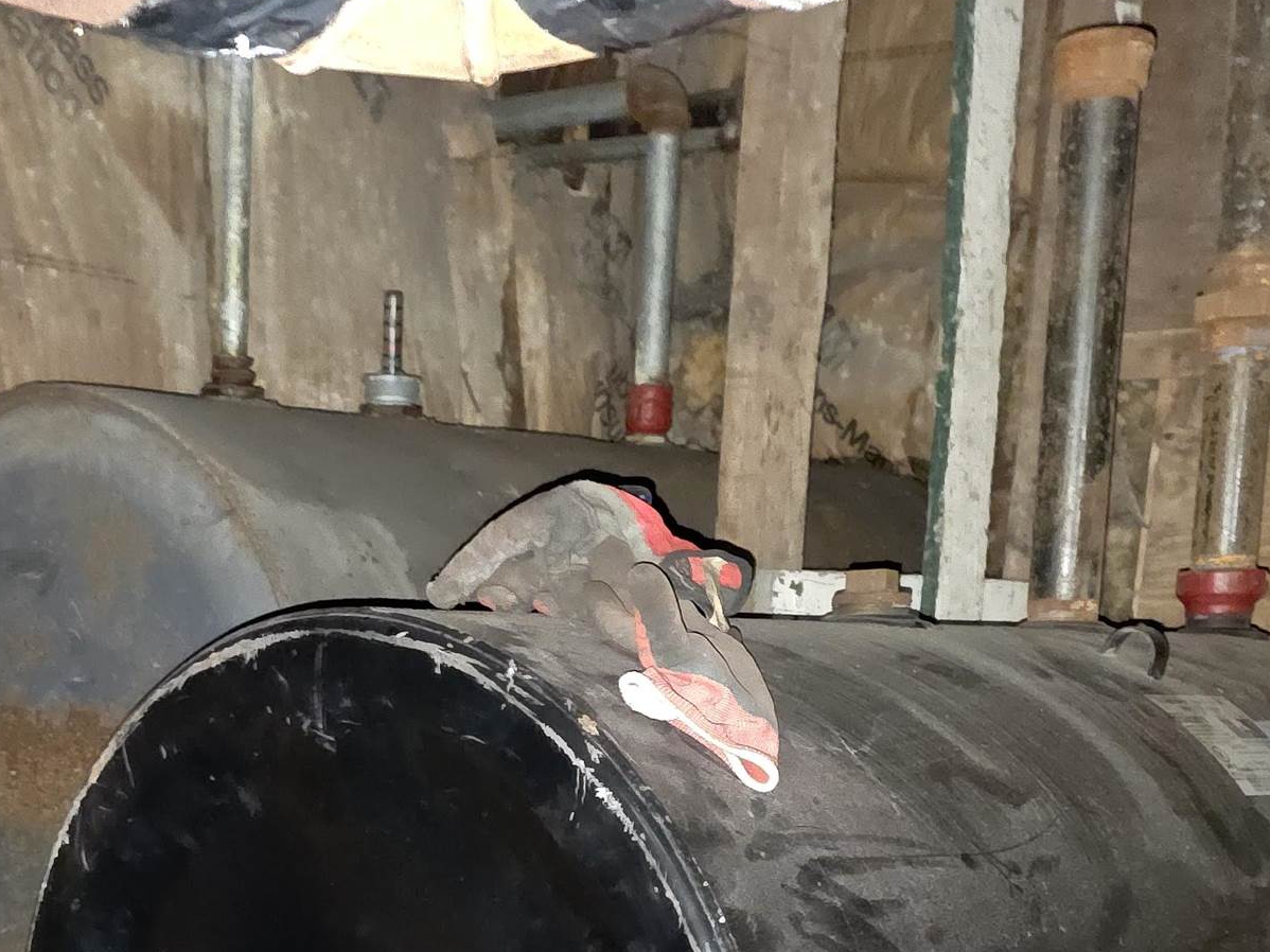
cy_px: 1177
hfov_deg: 32.4
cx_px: 414
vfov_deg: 22.6
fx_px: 2164
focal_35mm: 59
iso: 800
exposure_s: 1/12
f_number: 1.7
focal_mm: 6.25
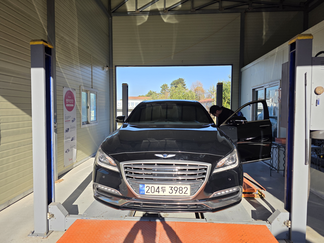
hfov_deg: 73.9
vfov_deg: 58.9
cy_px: 122
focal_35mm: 23
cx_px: 162
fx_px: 215
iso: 80
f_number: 1.7
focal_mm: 6.3
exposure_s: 1/2679
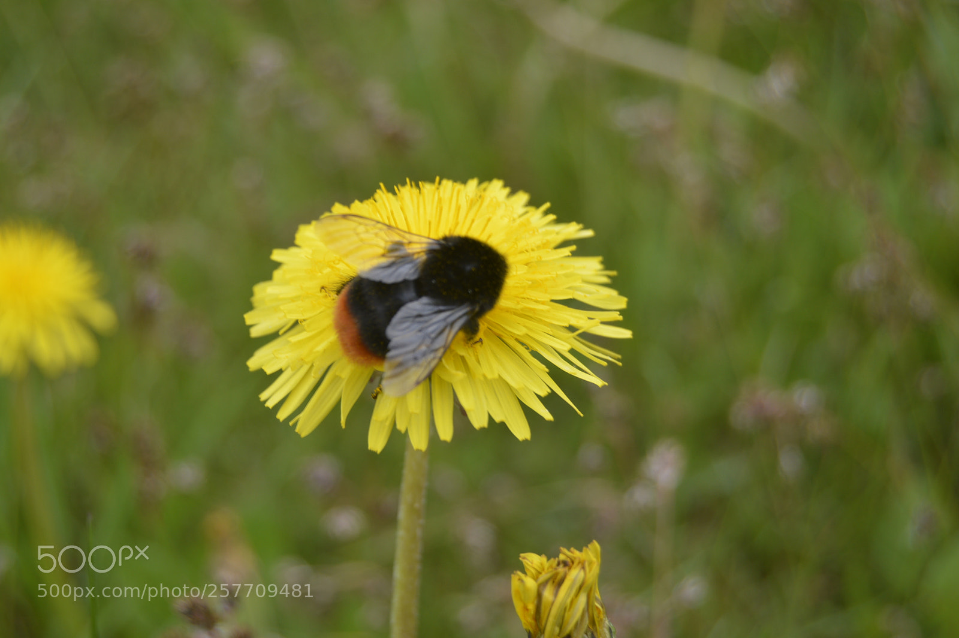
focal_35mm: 82
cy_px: 319
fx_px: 2196
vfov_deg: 16.5
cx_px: 480
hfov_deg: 24.6
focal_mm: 55
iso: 100
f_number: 7.1
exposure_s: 1/200
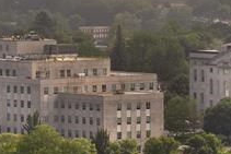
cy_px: 56
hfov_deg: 4.1
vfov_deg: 2.7
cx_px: 174
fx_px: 3262
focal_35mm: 508
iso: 50
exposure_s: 1/2000
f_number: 2.8
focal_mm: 165
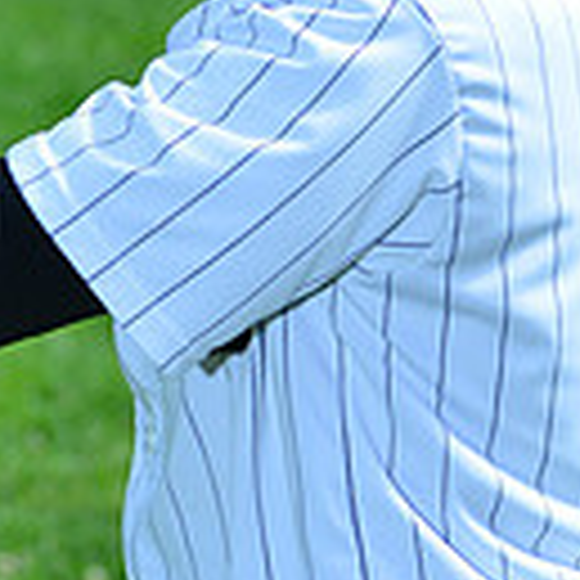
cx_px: 461
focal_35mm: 476
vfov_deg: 3.7
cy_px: -220
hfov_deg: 3.7
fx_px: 9023
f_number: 9
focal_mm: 125
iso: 160
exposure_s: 1/200
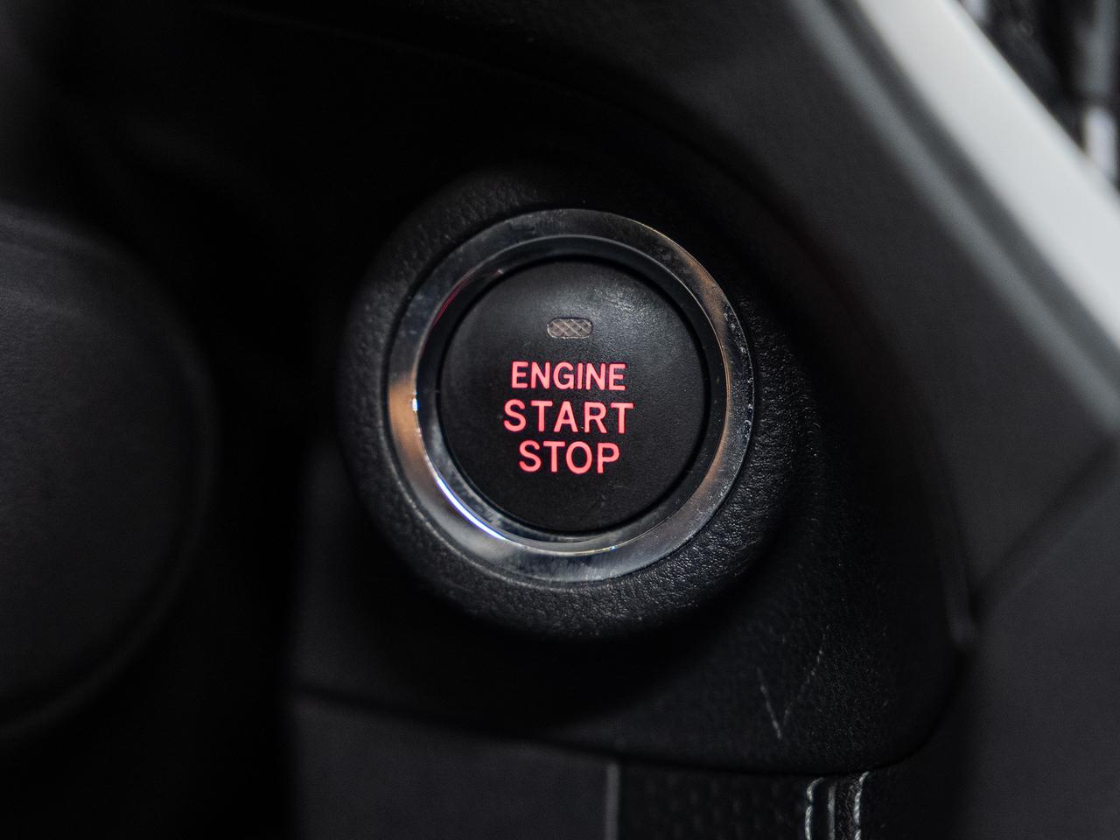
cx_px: 567
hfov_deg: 21.9
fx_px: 2898
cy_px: 416
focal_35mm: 90
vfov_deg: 16.5
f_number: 3.2
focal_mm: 63
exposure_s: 1/30
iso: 800
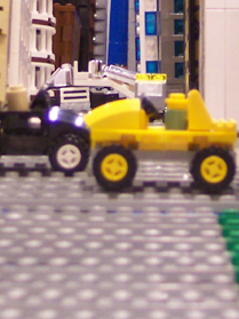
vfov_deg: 13.9
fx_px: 1253
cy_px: -103
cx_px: 147
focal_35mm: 136
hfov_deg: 10.9
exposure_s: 1/10
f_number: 2.8
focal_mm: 8
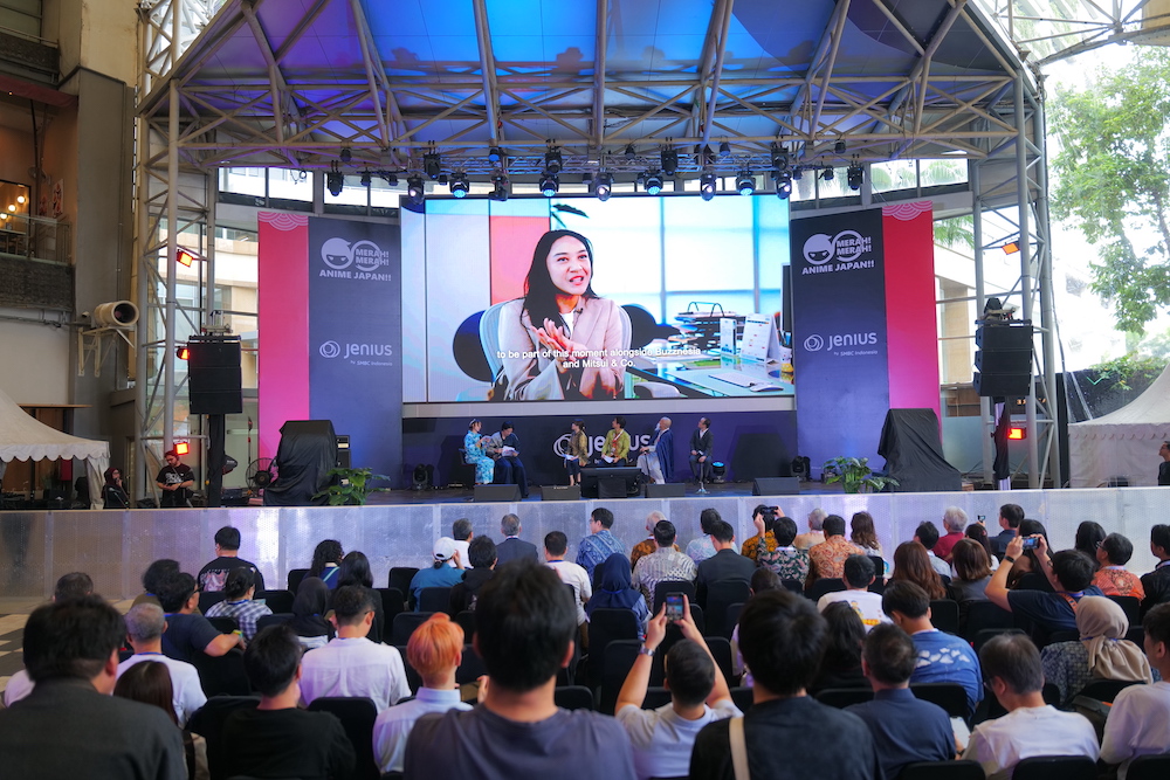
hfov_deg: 71.5
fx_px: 813
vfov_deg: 51.3
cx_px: 585
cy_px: 390
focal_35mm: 25
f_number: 2.8
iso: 640
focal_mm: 25
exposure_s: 1/250
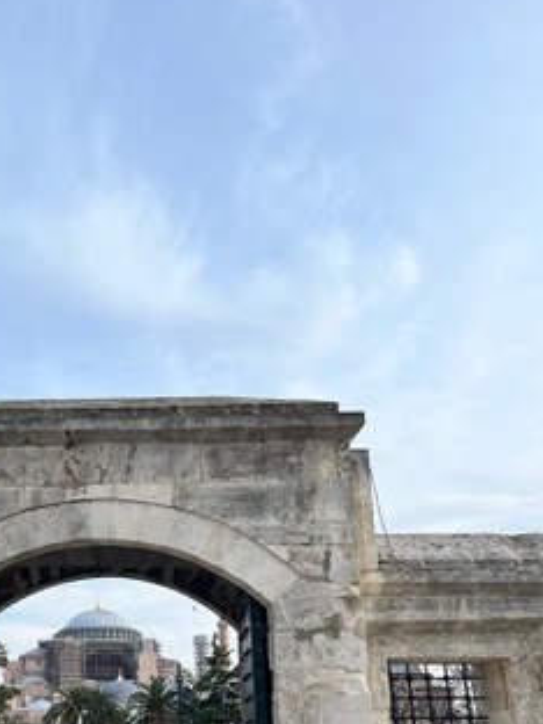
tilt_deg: +15.2
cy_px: 506
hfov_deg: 35.1
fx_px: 837
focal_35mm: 40
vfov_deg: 45.8
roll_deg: +0.6
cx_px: 128
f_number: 1.6
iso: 50
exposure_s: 1/1992
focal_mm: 5.1
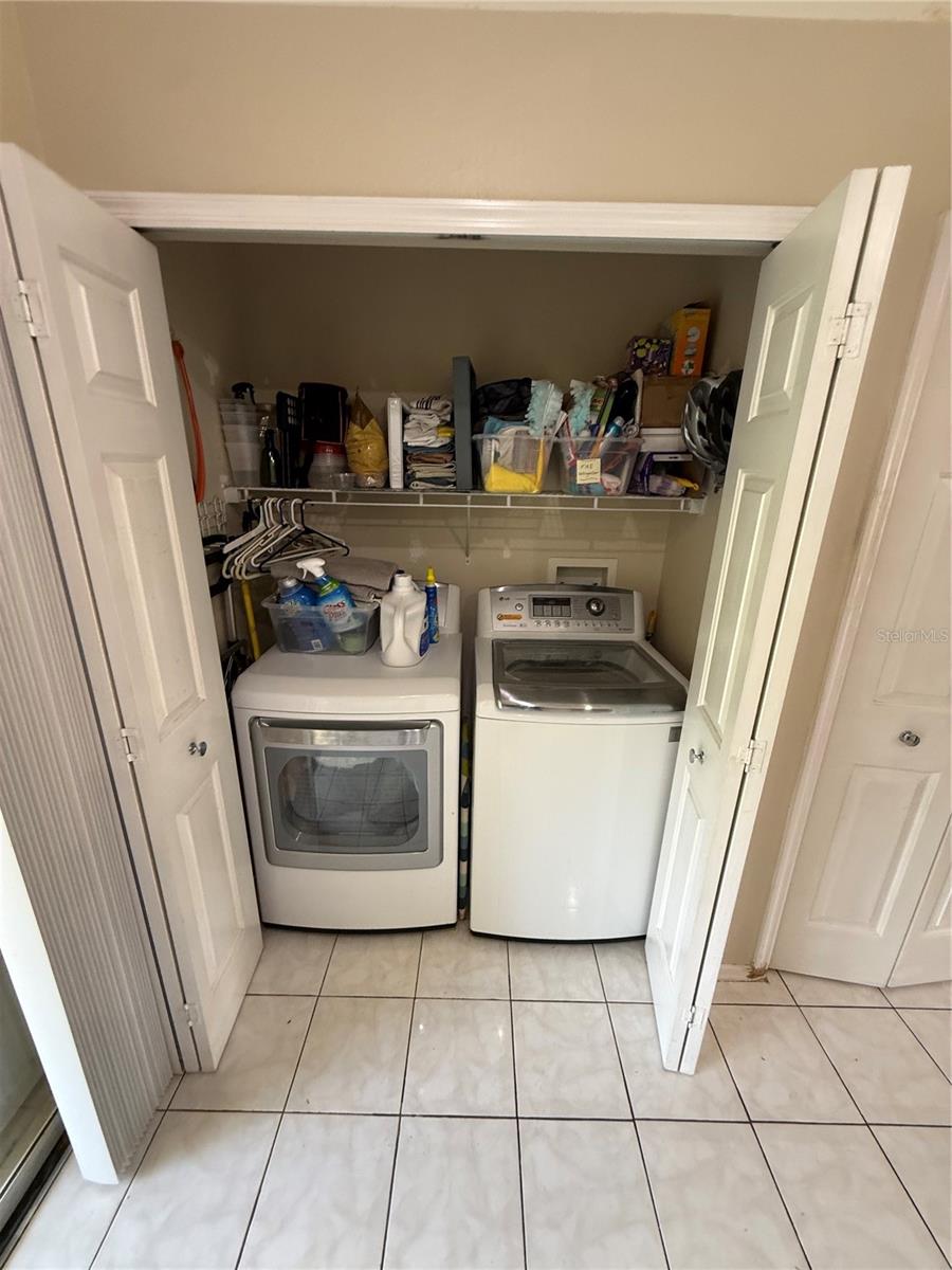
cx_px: 476
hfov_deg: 85.7
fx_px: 513
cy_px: 635
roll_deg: -3.0
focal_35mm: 14
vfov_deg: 102.1
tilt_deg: -18.2
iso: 200
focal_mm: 2.22
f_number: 2.2
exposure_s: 1/60
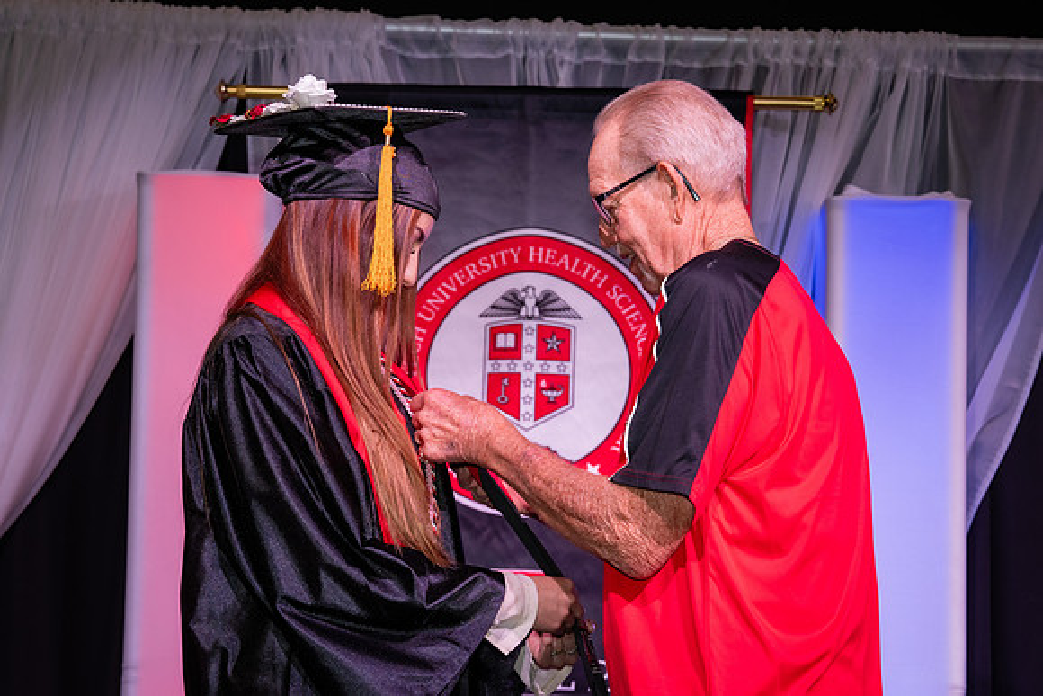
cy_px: 376
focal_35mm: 98
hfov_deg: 20.8
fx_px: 2840
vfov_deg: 14.0
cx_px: 581
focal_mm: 70
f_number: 5.6
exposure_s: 1/160
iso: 800
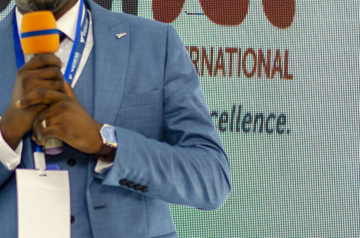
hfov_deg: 10.1
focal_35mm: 204
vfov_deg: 6.7
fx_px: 2036
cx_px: 46
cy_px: 103
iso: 200
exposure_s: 1/100
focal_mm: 50
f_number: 1.8
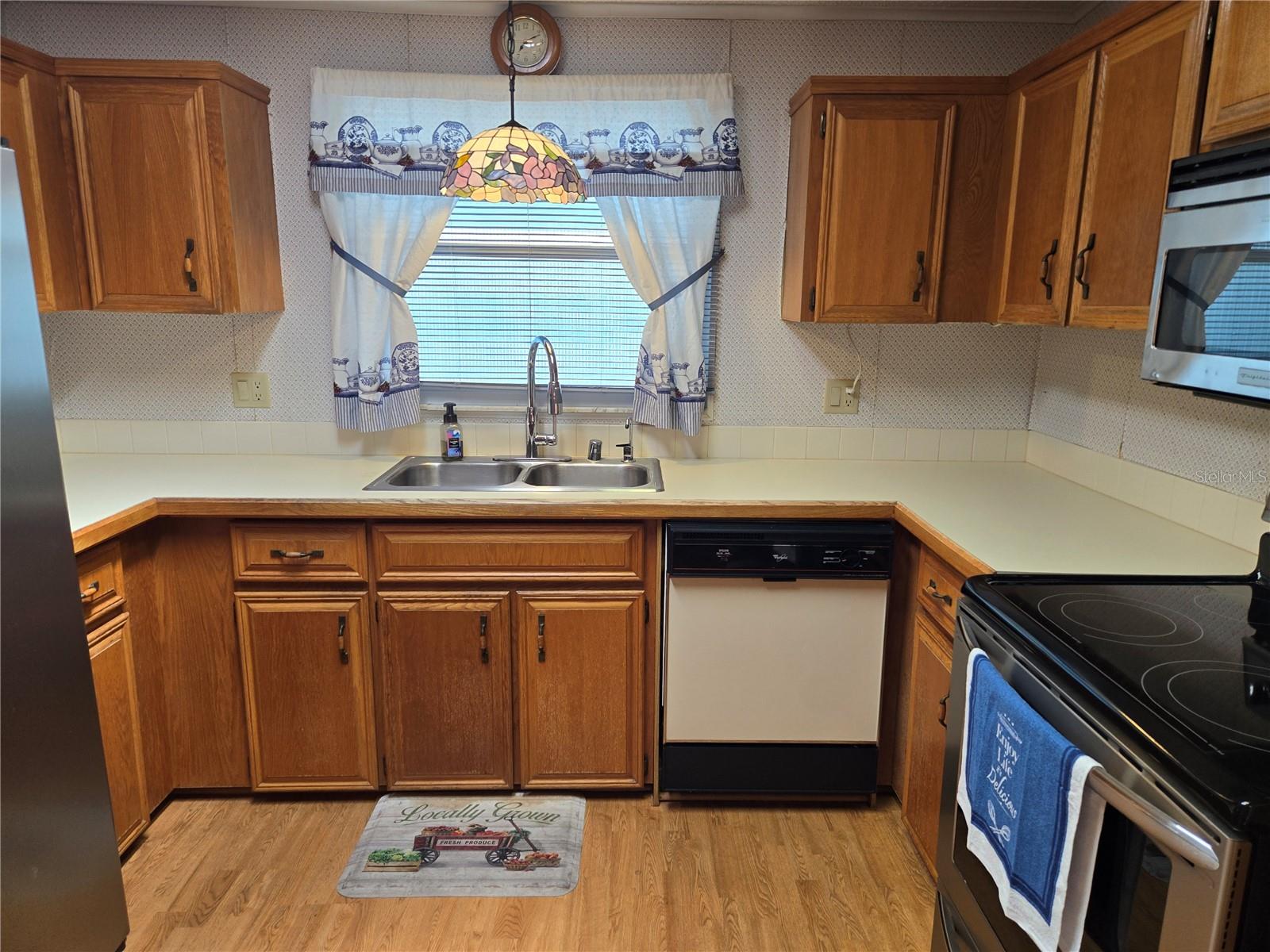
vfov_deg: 58.9
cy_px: 476
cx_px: 635
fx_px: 844
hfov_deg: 73.9
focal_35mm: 23
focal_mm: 5.4
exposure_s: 1/60
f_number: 1.8
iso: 80
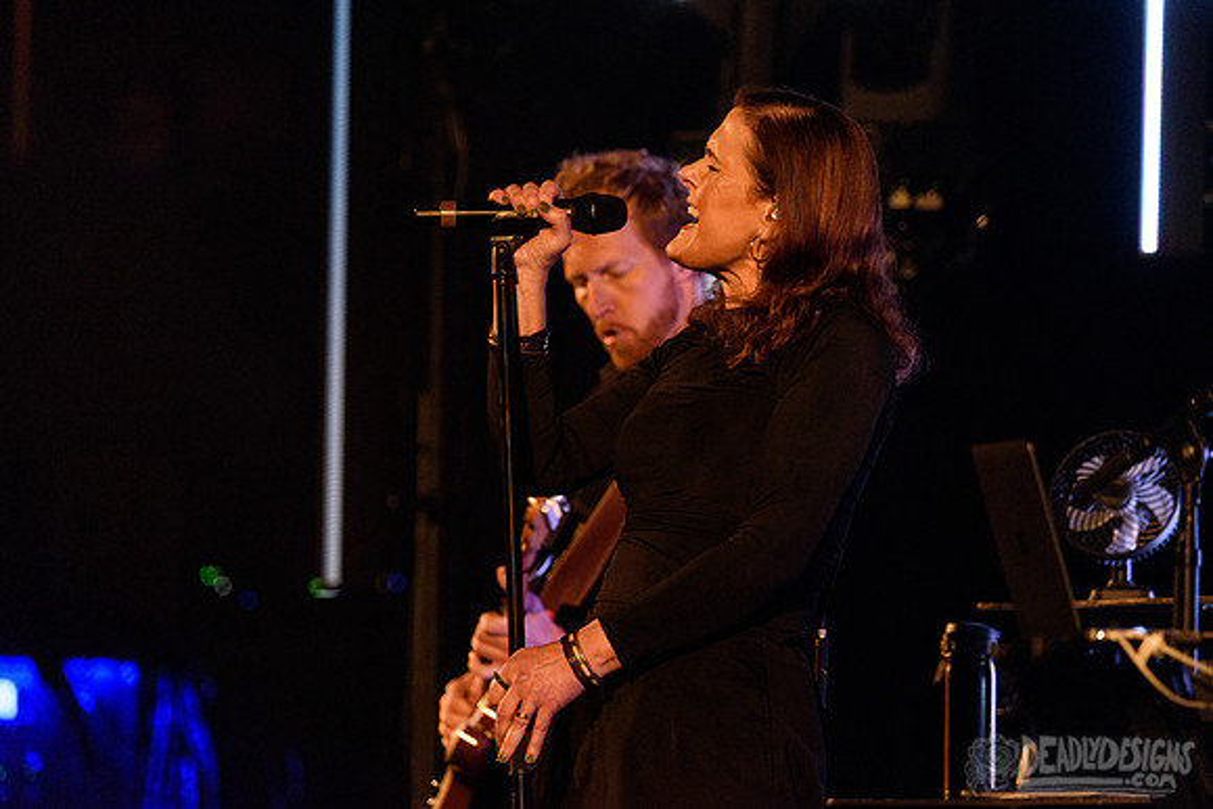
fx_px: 14881
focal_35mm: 442
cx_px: 670
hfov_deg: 4.7
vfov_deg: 3.1
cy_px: 377
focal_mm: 400
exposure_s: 1/125
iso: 4000
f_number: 6
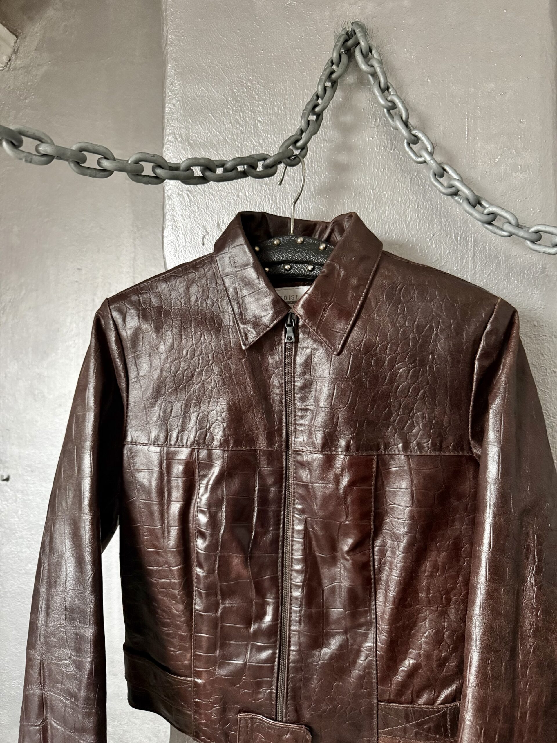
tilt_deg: +1.9
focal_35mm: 24
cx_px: 278
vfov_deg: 71.6
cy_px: 372
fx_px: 515
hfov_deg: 56.8
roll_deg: -2.1
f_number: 1.78
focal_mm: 6.76
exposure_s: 1/32
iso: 1000
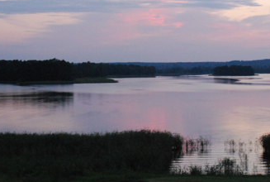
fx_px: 707
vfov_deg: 14.6
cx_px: 135
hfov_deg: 21.6
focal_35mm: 94
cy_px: 59
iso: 1600
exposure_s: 1/30
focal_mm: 32
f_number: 7.1
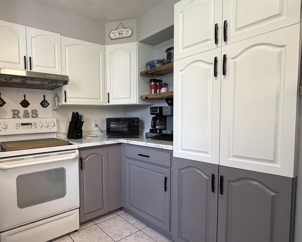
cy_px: 129
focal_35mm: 20
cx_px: 84
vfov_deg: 68.0
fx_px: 179
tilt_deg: -4.0
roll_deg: +1.1
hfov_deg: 75.9
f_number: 2.2
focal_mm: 2.22
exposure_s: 1/60
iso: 200
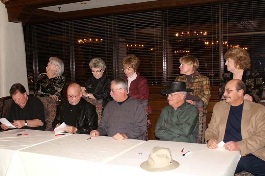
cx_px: 126
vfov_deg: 31.8
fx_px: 309
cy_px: 85
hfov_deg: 46.4
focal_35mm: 42
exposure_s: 1/60
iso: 200
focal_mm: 22
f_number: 3.5
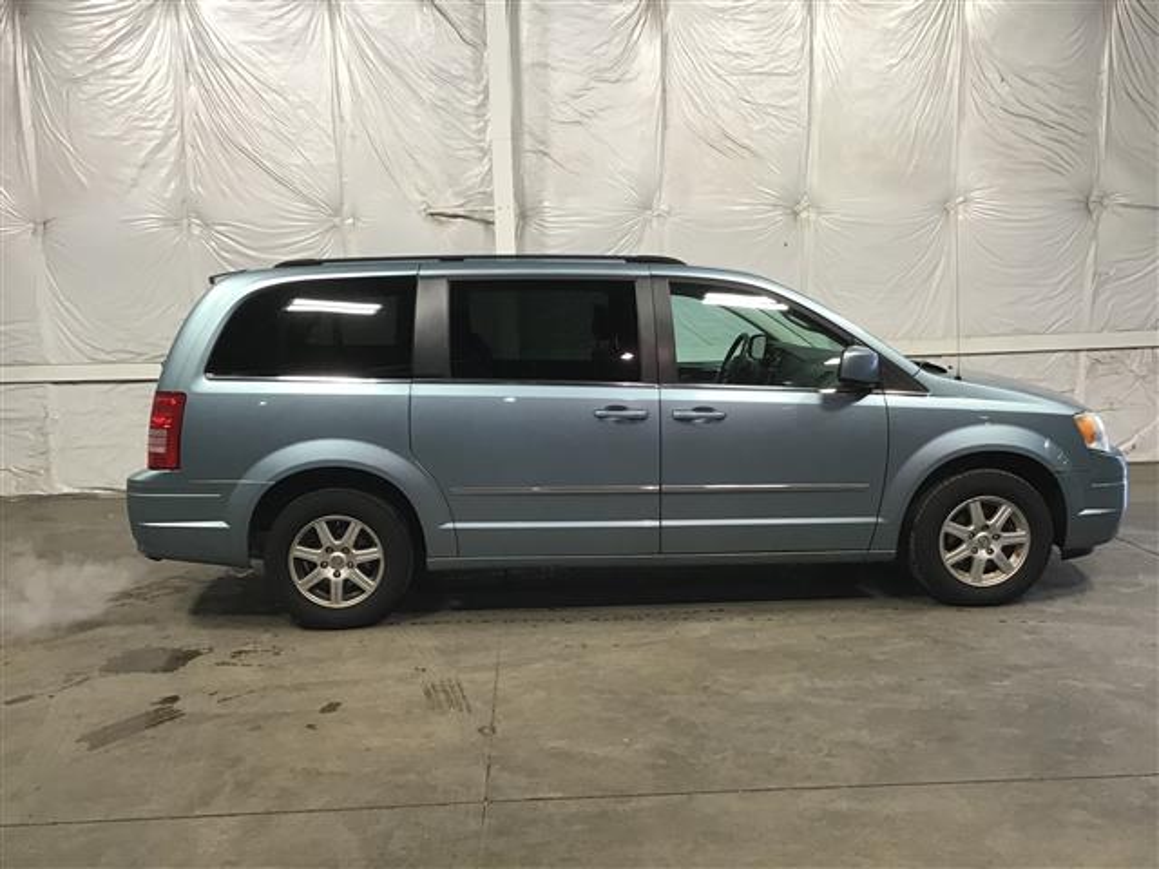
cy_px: 434
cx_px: 580
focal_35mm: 31
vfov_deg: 45.4
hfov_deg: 58.4
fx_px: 1038
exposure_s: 1/30
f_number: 2.4
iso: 64
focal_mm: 3.3
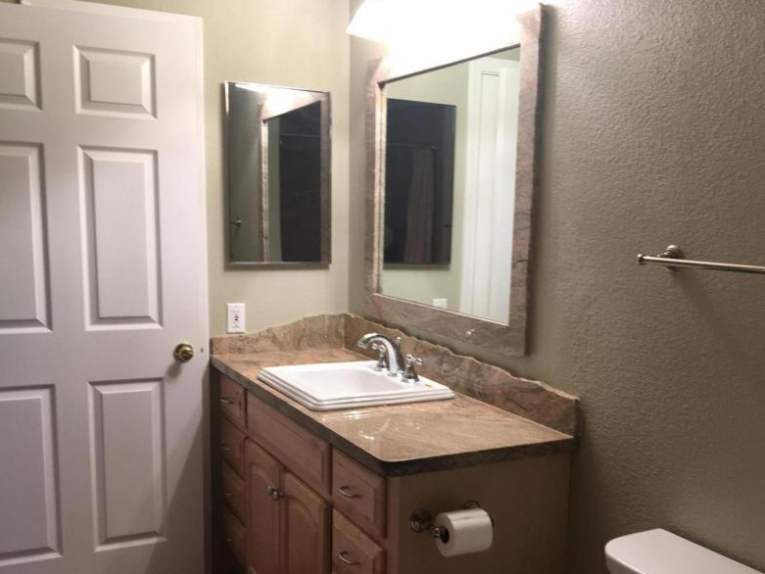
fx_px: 840
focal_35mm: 38
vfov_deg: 37.5
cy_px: 360
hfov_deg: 48.8
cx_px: 438
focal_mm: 4.15
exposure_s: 1/30
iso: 50
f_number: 2.2
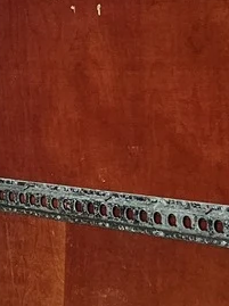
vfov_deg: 14.3
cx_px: -218
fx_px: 1211
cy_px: 240
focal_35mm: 137
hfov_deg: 10.1
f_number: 1.7
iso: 100
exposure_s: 1/180
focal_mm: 6.3
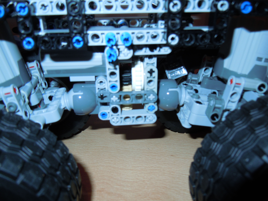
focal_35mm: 30
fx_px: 232
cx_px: 134
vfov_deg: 46.8
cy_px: 100
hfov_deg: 60.0
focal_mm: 5.4
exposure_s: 1/30
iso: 100
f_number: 3.5
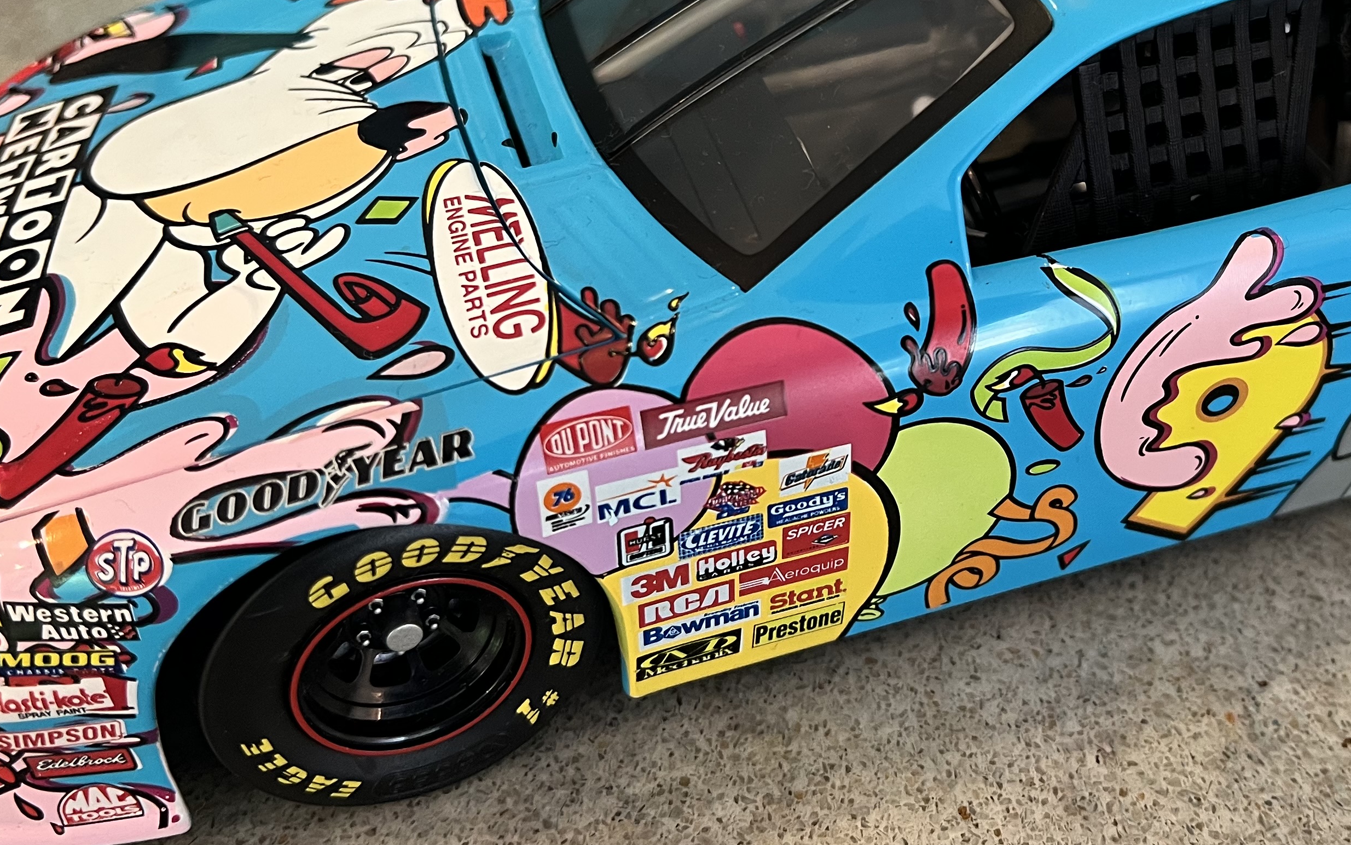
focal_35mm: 45
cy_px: 212
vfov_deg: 28.2
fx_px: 1657
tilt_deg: -36.9
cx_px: 897
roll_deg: -0.9
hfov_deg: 43.8
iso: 160
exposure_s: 1/60
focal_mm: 5.7
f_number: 1.5
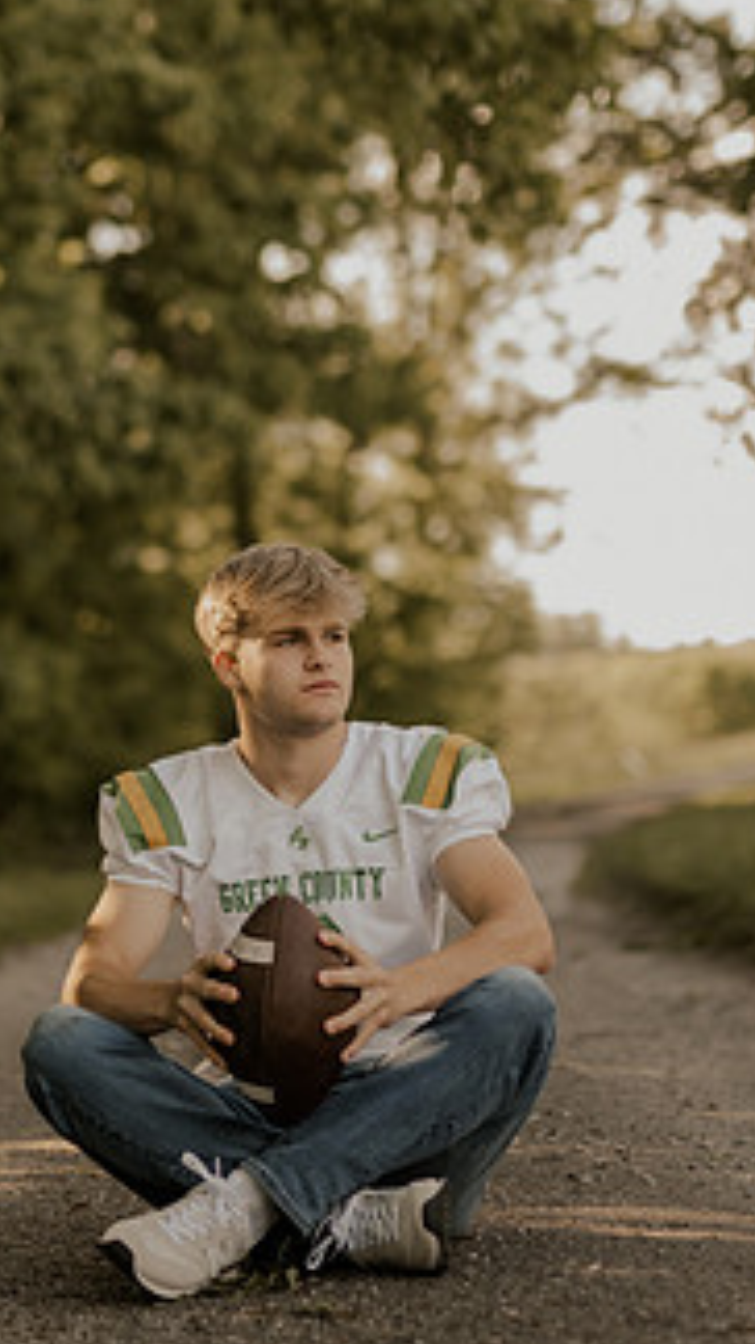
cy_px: 552
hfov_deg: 11.1
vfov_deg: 19.6
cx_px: 207
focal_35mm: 109
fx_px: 3883
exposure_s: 1/500
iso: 100
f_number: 1.8
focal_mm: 50
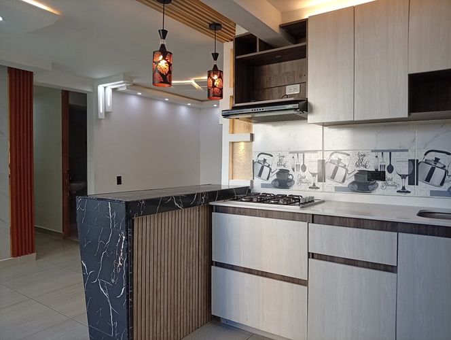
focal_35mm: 26
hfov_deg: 67.2
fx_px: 339
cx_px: 226
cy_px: 170
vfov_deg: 53.2
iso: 73
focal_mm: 4.15
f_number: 1.8
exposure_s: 1/60
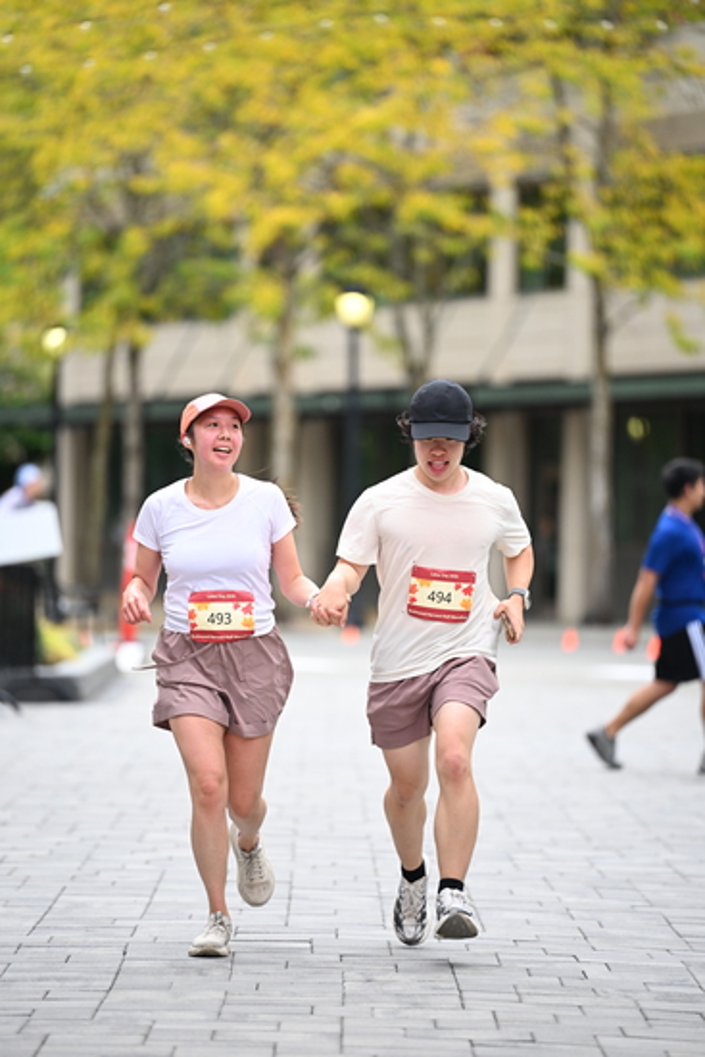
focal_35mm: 200
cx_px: 352
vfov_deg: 10.3
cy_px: 528
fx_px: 5871
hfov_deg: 6.9
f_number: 2.8
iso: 640
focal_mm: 200
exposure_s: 1/1600
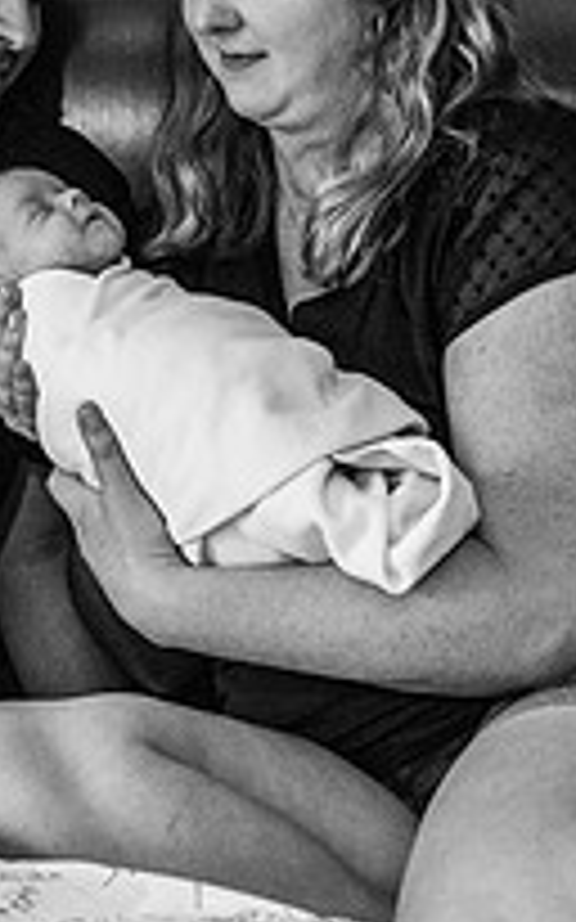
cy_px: 290
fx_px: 2966
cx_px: 63
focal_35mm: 118
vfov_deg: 17.6
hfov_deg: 11.0
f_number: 2.8
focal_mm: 41
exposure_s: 1/250
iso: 2000
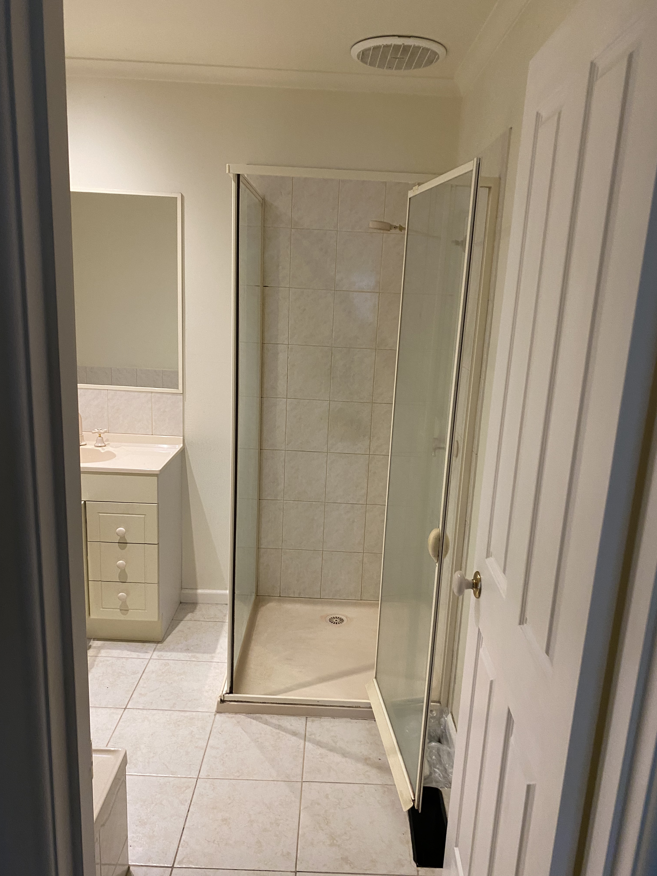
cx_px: 328
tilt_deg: -11.0
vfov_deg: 67.3
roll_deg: -4.4
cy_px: 438
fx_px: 658
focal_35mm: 26
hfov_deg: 53.1
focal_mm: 4.25
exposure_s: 1/50
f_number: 1.8
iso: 125
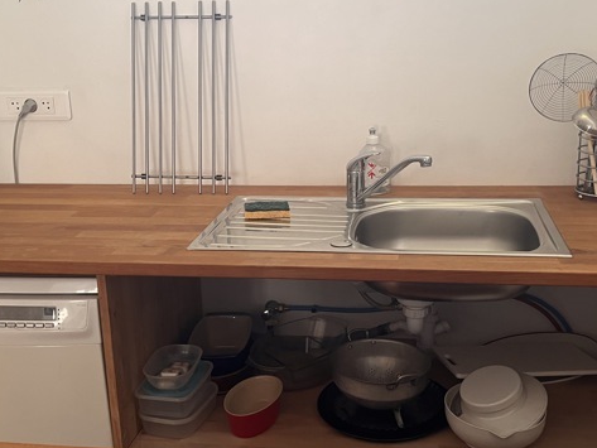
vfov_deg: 32.9
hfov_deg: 42.9
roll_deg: +1.8
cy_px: 202
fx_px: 759
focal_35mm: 44
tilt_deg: -14.3
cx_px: 316
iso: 125
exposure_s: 1/83
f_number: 1.6
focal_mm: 5.1
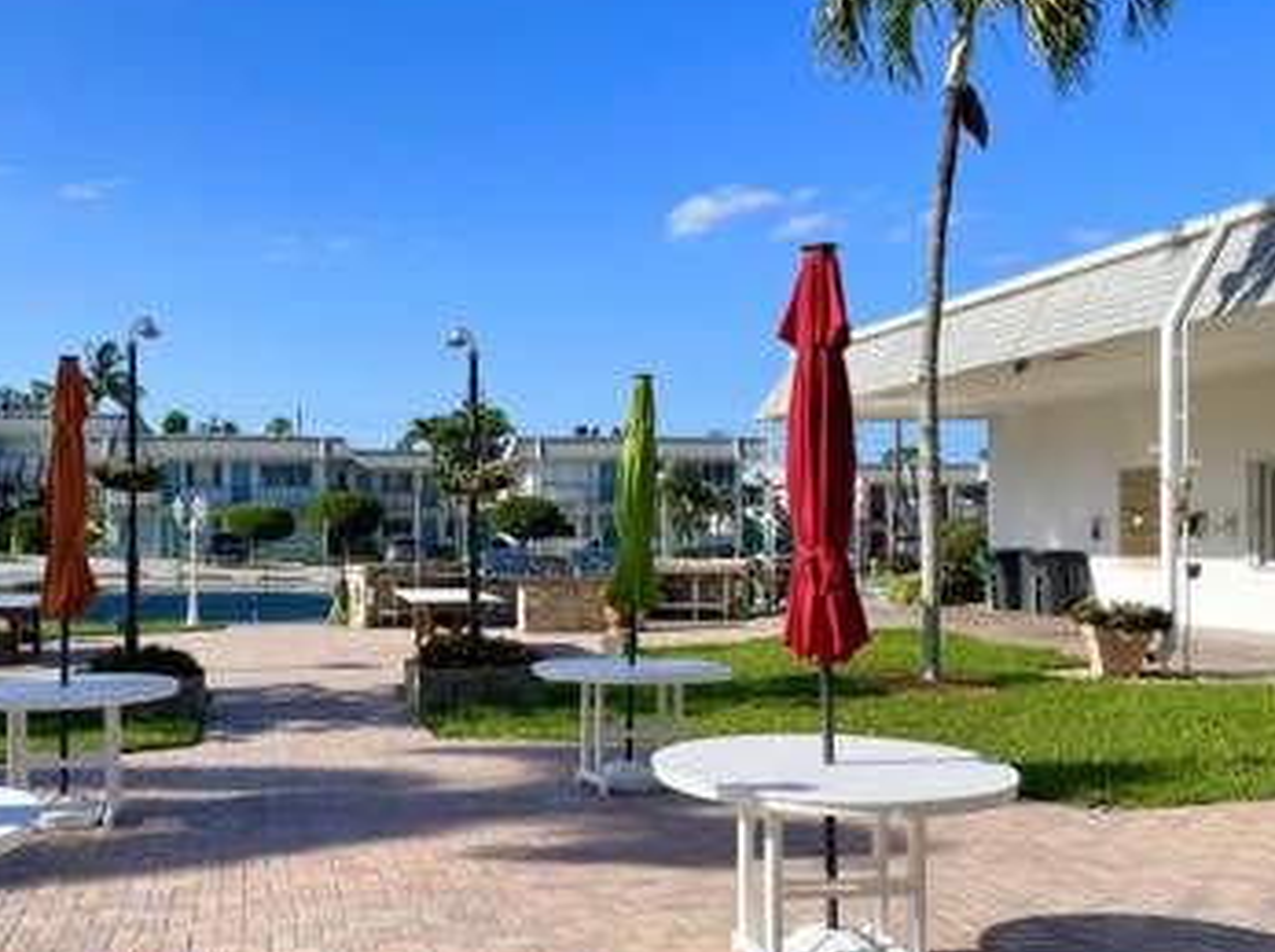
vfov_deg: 39.4
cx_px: 437
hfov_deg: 50.6
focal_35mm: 36
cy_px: 550
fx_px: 1324
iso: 32
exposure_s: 1/3731
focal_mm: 4.2
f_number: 1.6
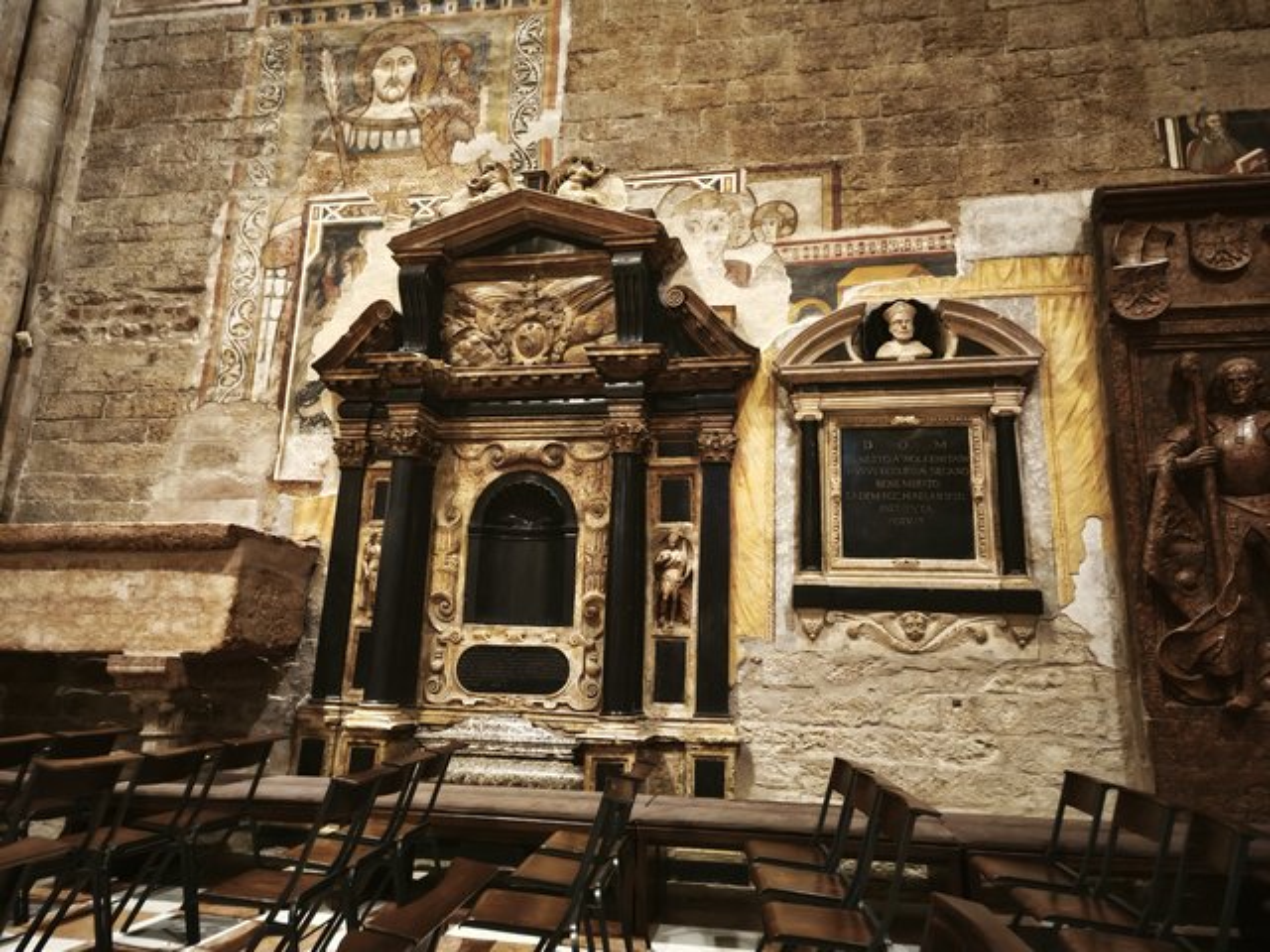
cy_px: 476
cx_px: 635
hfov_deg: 73.9
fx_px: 844
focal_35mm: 23
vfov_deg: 58.9
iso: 3200
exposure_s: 1/20
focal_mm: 5.35
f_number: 1.7
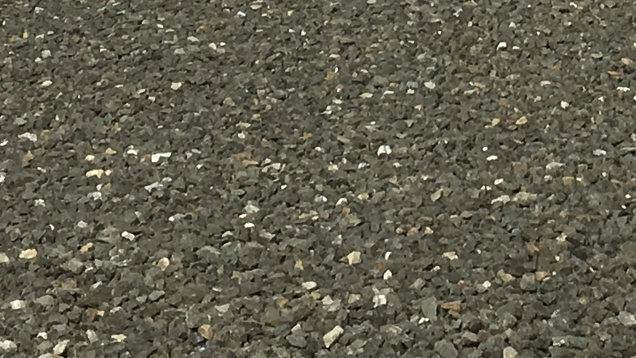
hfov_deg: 13.2
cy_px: -462
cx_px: 708
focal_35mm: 160
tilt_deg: -2.6
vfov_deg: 7.2
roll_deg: +0.0
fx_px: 2699
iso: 25
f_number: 2.2
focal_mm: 4.15
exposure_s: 1/4274
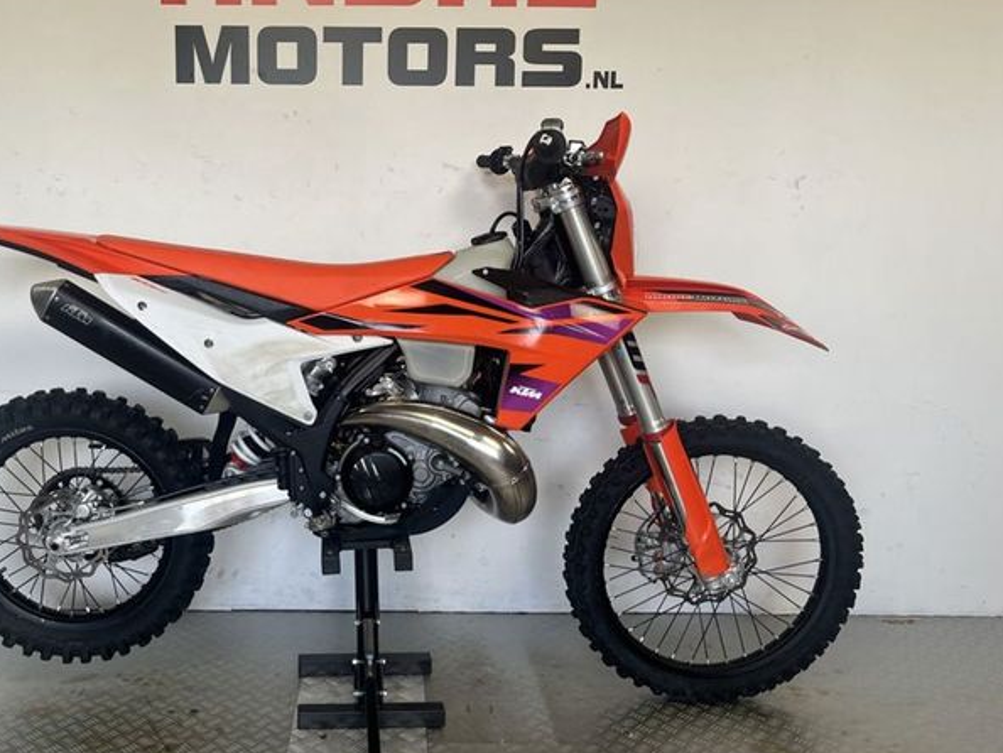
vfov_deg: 40.7
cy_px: 383
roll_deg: -1.1
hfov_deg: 52.0
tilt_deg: -11.0
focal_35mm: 35
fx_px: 1015
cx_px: 366
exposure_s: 1/100
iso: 80
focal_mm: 5.1
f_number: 1.6
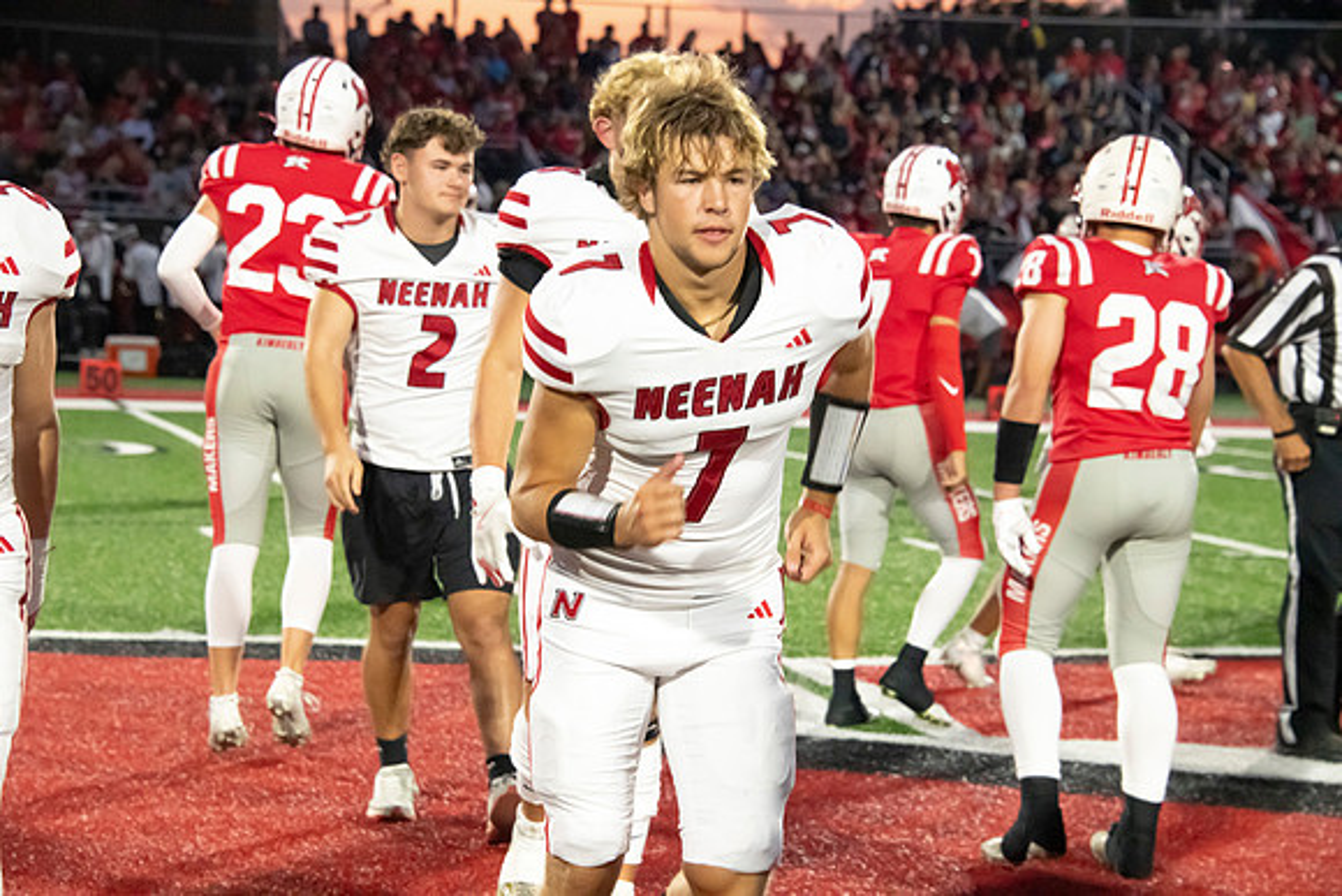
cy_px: 448
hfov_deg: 18.3
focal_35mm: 112
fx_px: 4176
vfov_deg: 12.2
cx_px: 671
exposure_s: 1/250
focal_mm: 112
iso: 10000
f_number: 7.1
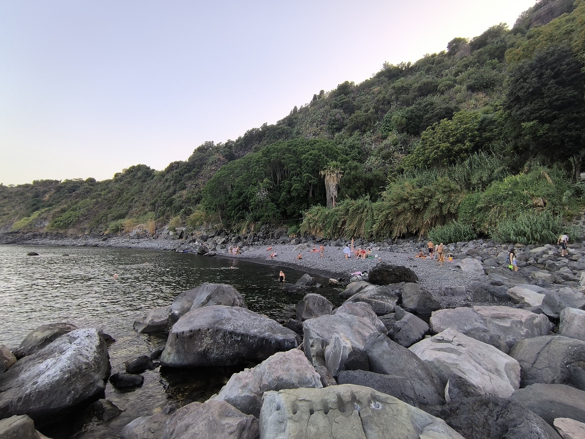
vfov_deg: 78.1
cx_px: 292
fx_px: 270
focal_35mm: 16
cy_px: 220
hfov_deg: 94.5
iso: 50
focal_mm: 1.65
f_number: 2.2
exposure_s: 1/107
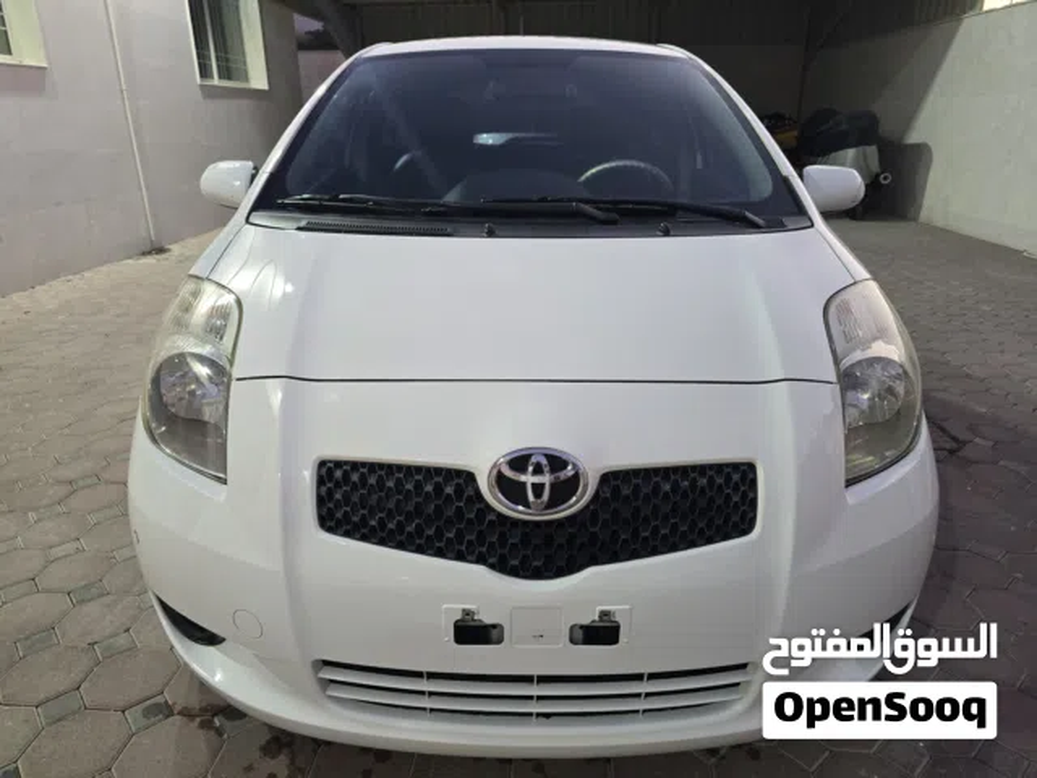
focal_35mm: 23
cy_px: 389
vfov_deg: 58.9
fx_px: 689
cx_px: 518
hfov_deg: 73.9
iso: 250
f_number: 1.7
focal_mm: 6.3
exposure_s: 1/100
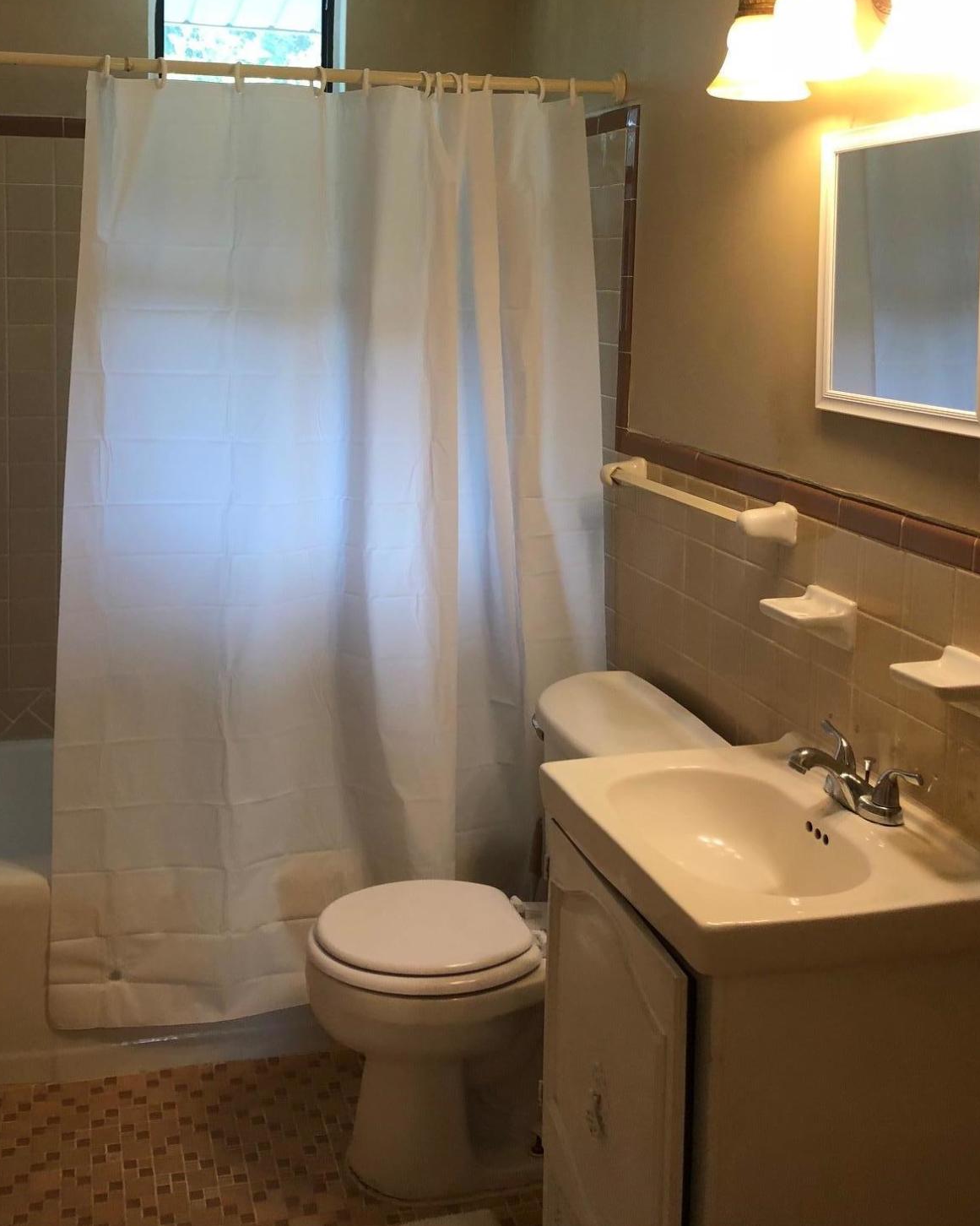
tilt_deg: -3.9
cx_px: 420
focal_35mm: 39
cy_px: 393
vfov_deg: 46.0
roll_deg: -0.4
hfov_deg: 38.1
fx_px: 1414
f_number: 1.8
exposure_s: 1/30
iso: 25
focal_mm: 3.99
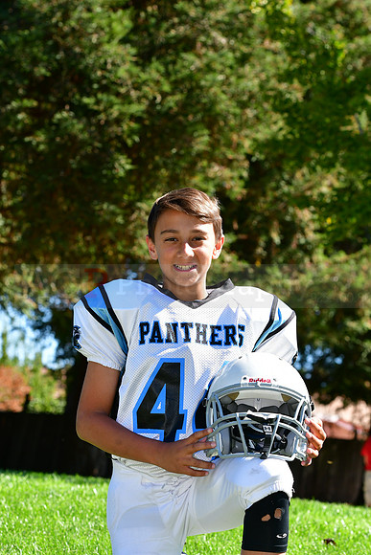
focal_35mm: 129
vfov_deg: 15.9
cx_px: 186
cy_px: 278
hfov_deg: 10.6
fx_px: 1993
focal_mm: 86
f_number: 6.3
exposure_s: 1/640
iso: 400
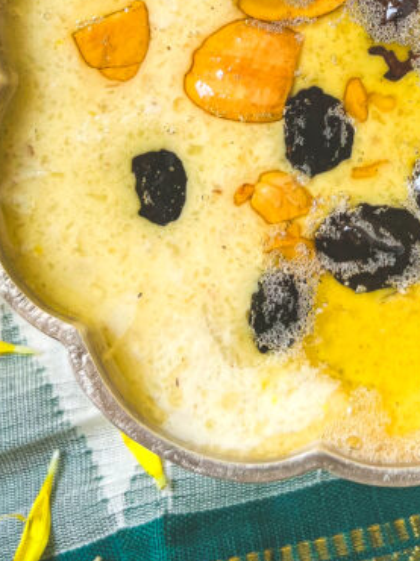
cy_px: 38
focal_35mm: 72
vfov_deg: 26.0
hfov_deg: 20.0
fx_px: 1166
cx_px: 379
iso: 40
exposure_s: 1/170
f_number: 1.5
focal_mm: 5.7
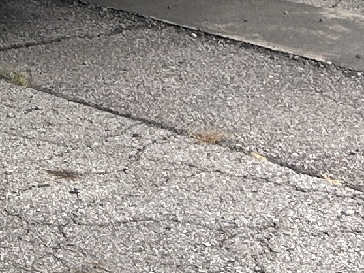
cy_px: -541
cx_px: -275
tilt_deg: +4.7
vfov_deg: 7.1
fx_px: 1976
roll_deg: +0.3
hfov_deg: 10.0
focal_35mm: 188
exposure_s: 1/2571
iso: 50
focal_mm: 5.7
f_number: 1.5
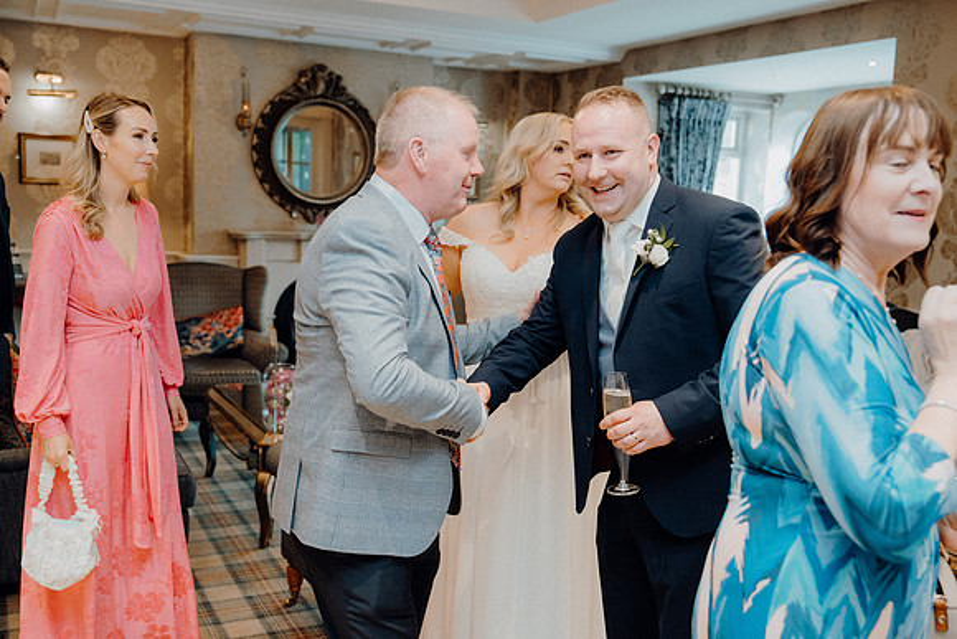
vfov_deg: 36.0
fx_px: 984
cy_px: 320
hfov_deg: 51.9
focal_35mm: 37
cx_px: 478
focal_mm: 37
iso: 2500
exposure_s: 1/160
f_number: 3.5
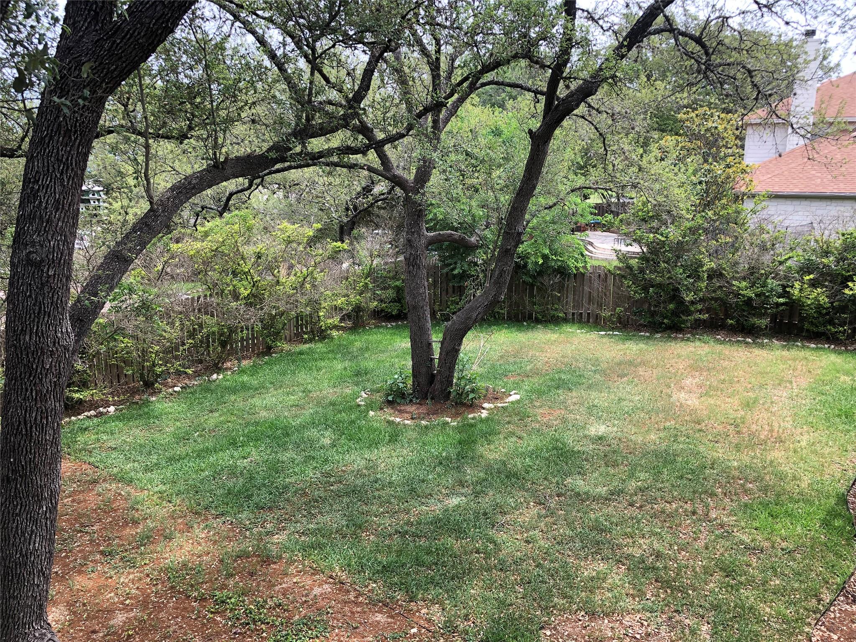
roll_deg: +0.2
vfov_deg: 49.7
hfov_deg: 63.4
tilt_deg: -13.4
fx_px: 692
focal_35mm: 28
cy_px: 321
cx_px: 428
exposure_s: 1/281
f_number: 1.8
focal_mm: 4
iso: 20
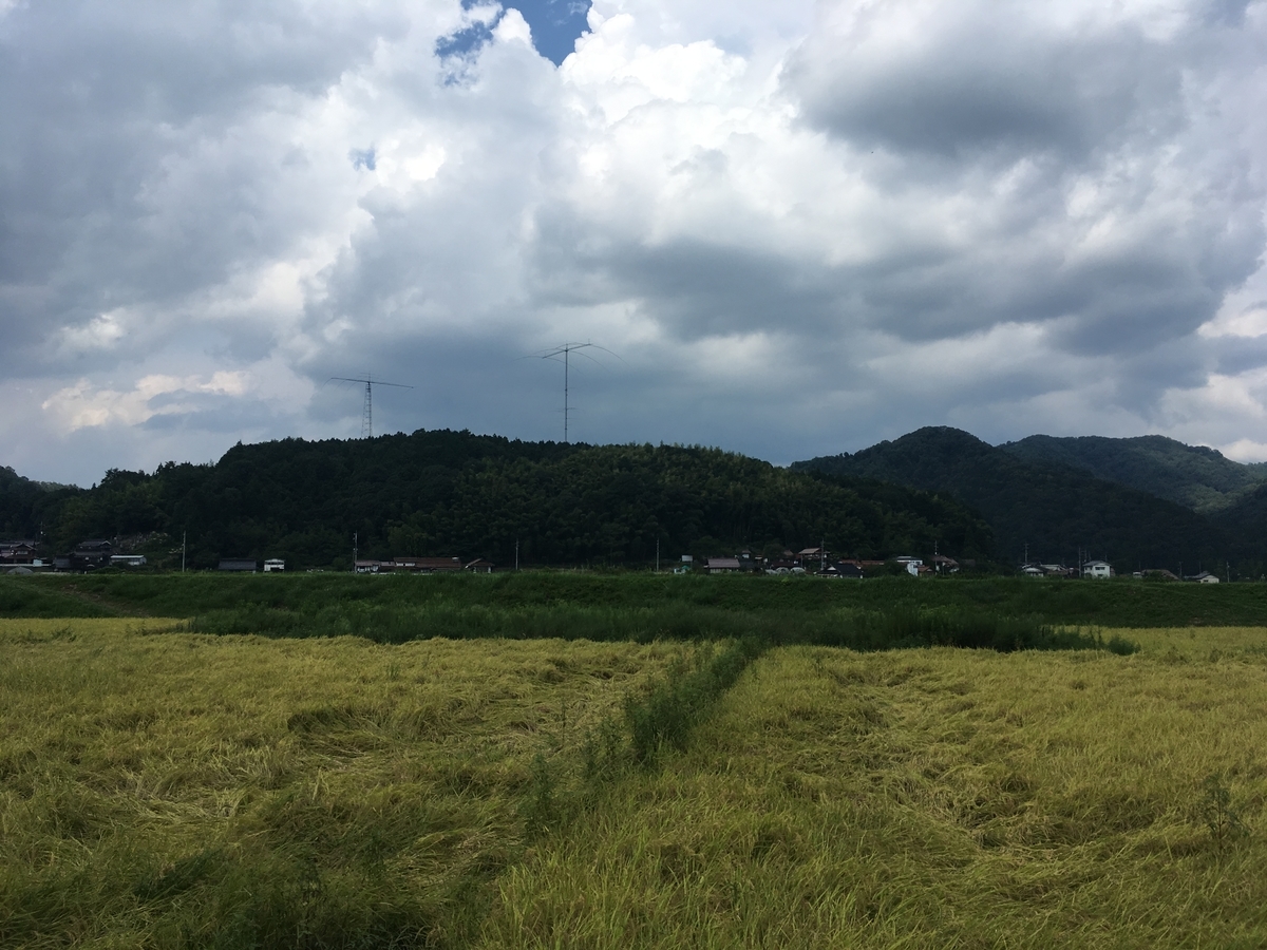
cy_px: 475
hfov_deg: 61.7
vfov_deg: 48.2
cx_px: 634
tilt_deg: +6.4
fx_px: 1061
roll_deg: +0.6
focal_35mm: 29
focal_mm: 4.15
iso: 25
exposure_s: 1/2481
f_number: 2.2
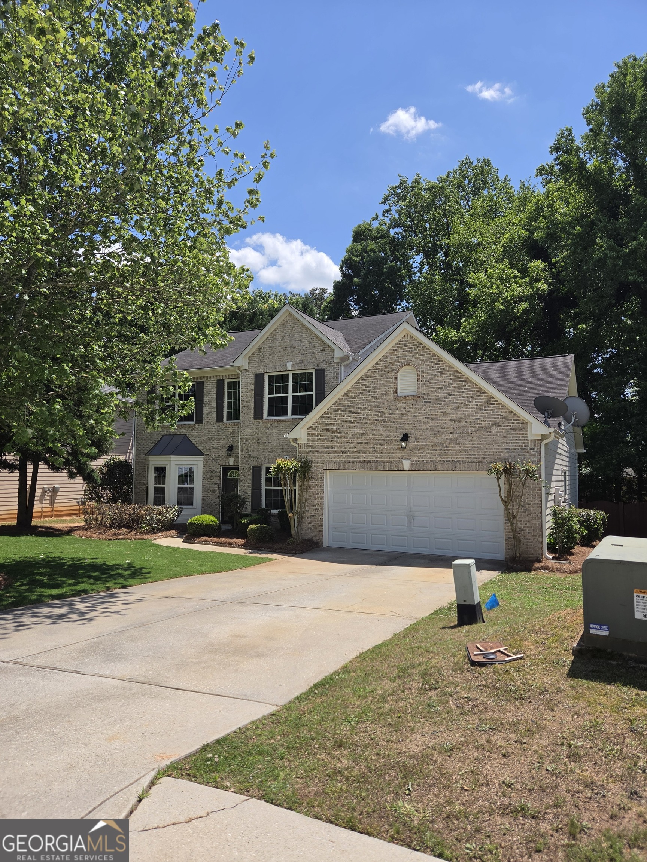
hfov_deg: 58.9
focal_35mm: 23
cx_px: 324
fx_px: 573
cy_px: 431
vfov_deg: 73.9
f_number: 1.8
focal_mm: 5.4
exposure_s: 1/4268
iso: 80
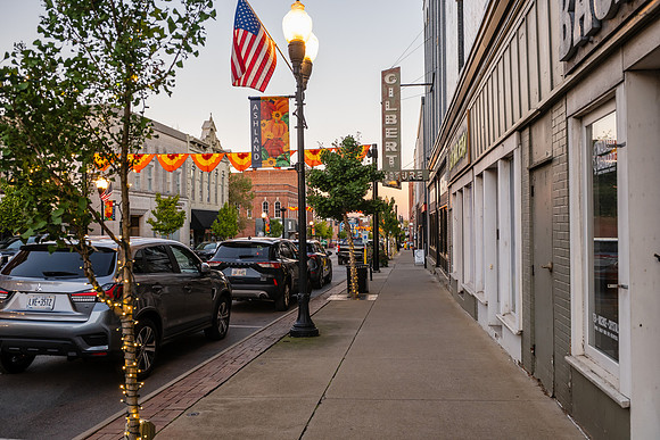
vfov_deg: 41.1
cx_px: 330
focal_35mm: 32
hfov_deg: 58.7
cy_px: 220
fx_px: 587
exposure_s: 1/160
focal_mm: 32
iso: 1000
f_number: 4.5
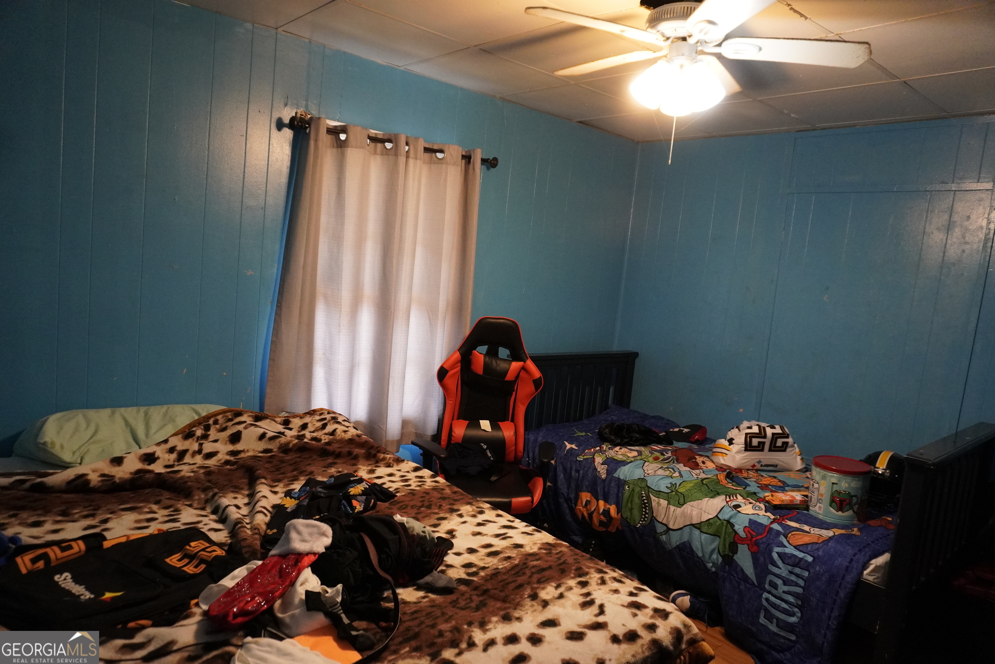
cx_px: 498
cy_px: 332
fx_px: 663
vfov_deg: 53.1
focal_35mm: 24
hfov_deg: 73.7
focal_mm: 16
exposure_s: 1/160
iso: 3200
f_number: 3.5
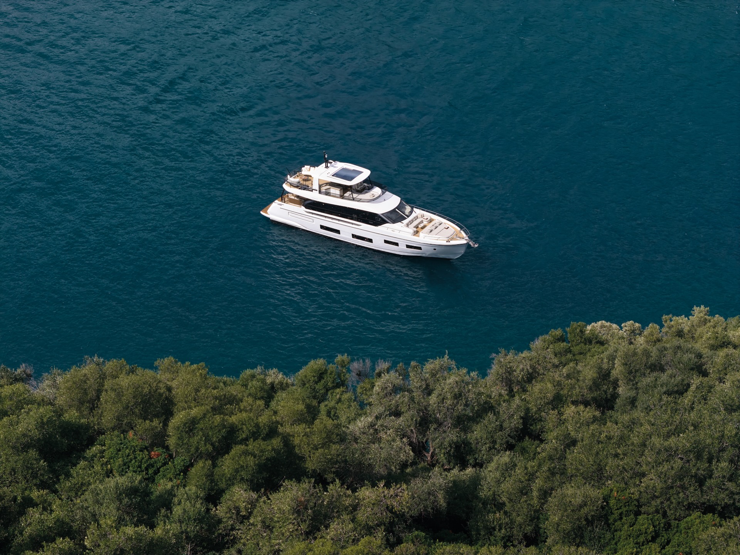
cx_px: 370
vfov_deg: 21.0
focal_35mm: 70
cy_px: 278
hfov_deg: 27.8
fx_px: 1496
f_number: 2.8
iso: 100
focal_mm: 19.35
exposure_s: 1/1600
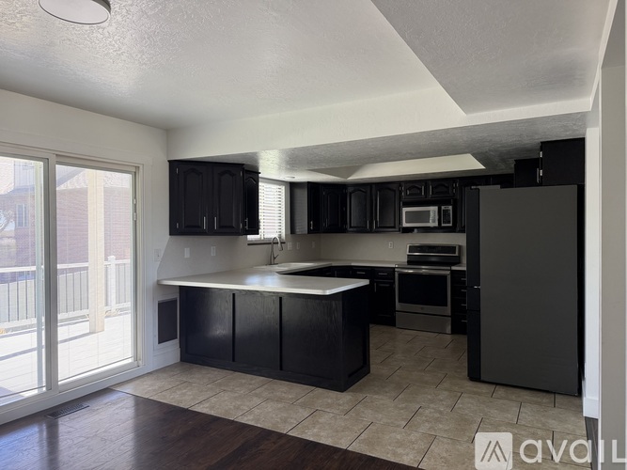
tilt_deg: -0.6
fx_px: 435
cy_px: 235
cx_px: 314
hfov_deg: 71.6
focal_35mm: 24
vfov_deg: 56.8
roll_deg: +0.6
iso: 200
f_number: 1.78
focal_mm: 6.76
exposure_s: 1/166
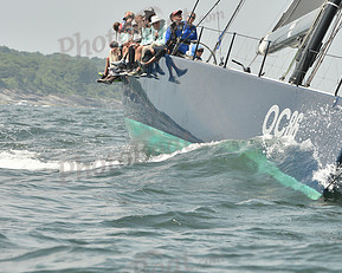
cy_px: 76
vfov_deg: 4.4
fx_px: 3531
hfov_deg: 5.5
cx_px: 286
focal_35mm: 349
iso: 250
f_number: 9
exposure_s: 1/800
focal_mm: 185
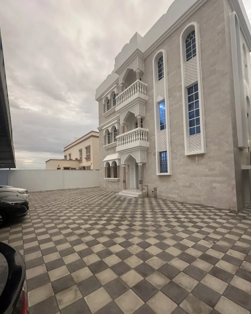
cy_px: 167
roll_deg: +1.9
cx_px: 128
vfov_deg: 96.7
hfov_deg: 84.0
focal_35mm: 15
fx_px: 139
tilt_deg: +3.5
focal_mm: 2.22
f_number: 2.2
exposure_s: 1/100
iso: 250
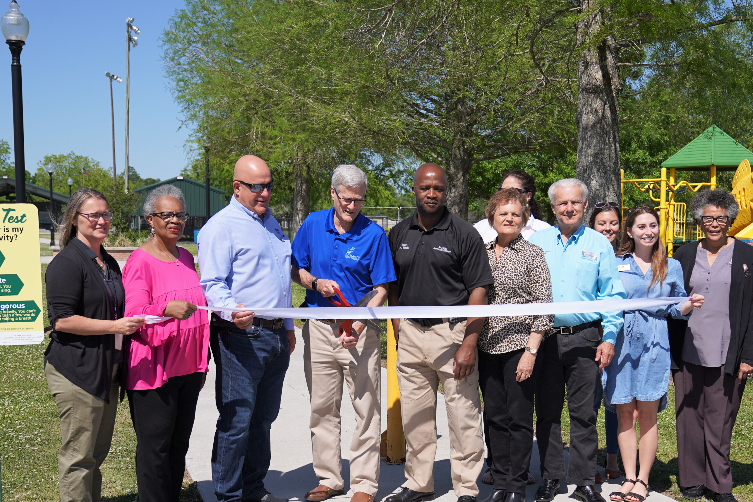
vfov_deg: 28.6
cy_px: 309
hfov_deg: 41.8
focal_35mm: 47
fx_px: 983
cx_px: 421
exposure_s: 1/1250
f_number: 4.5
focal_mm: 36
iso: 100
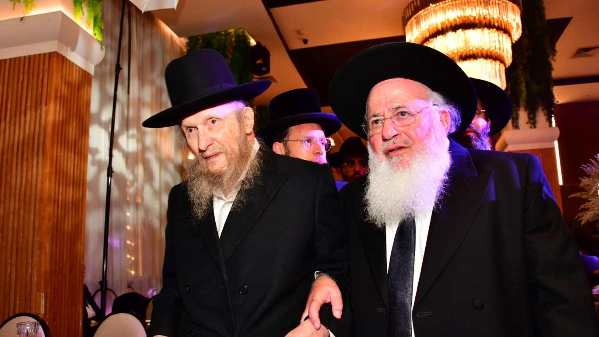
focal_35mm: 30
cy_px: 186
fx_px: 476
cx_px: 293
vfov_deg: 38.9
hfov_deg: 64.3
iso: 1000
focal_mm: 28
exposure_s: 1/160
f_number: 6.3
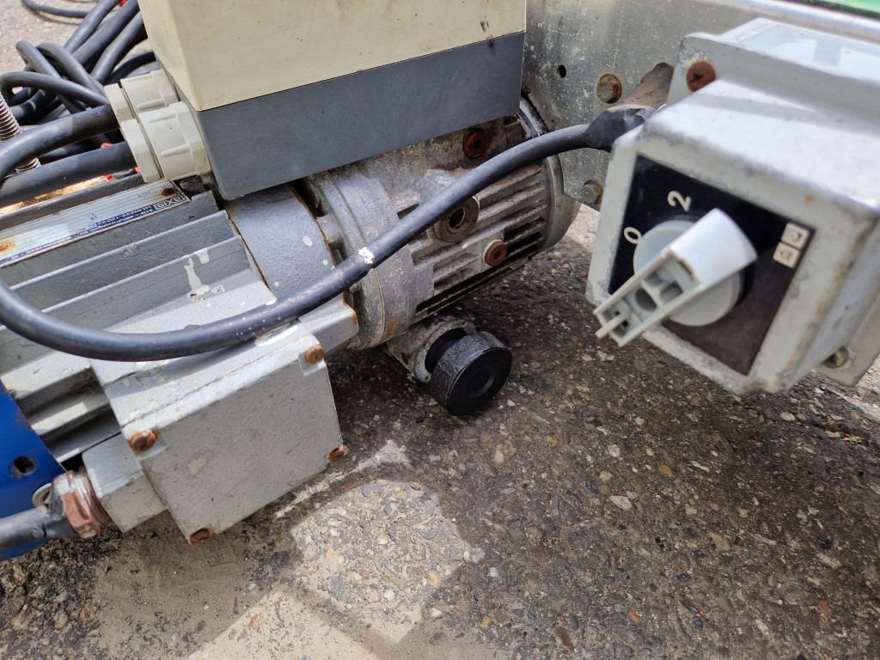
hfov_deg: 73.9
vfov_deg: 58.9
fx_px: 585
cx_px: 440
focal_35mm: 23
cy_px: 330
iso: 50
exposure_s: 1/602
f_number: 1.8
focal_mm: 5.4
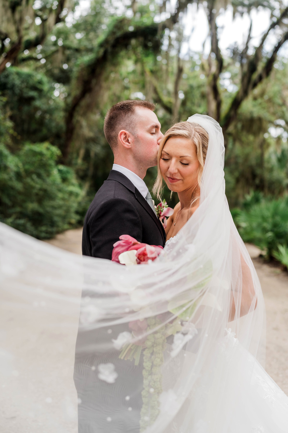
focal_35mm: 35
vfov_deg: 54.4
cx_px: 144
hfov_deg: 37.9
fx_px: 420
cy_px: 216
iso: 200
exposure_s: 1/250
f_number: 2
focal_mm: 35
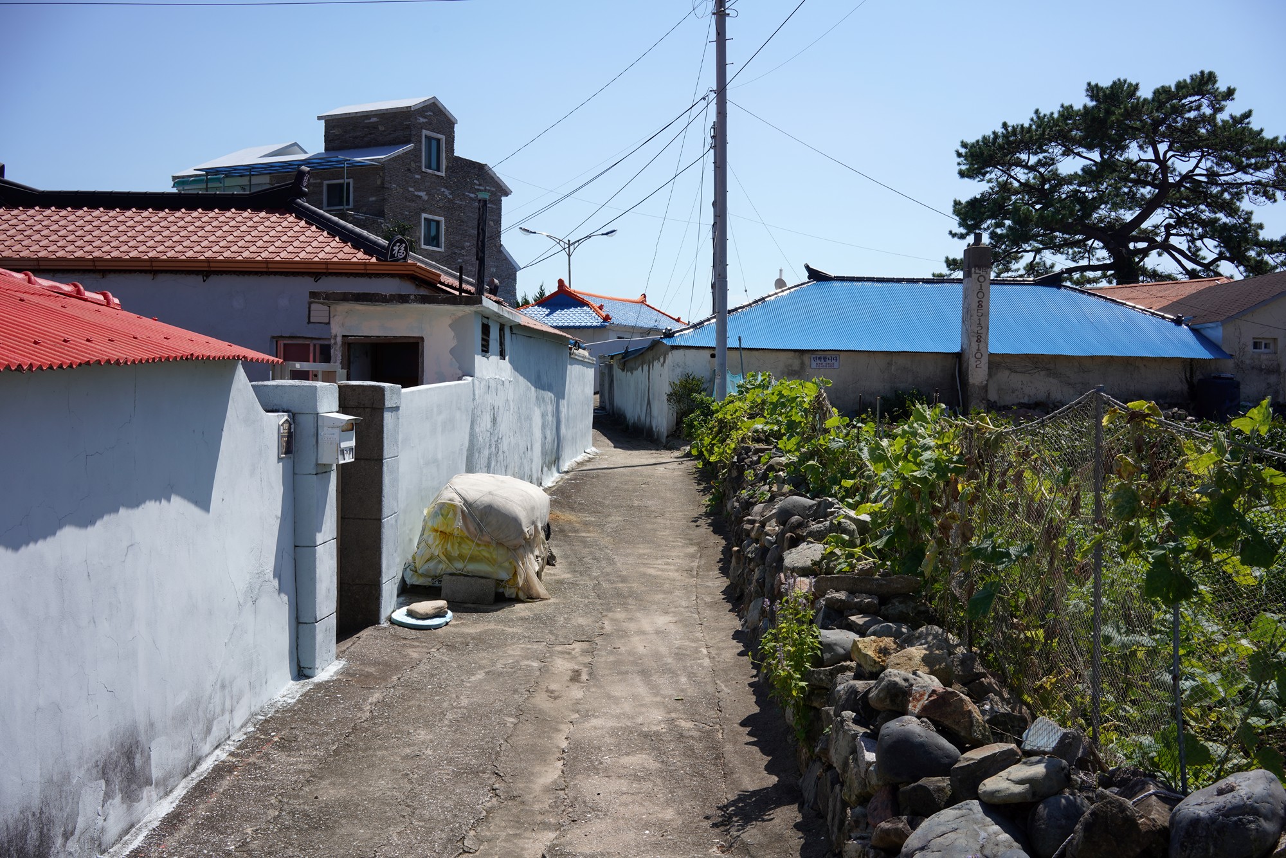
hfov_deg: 54.4
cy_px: 429
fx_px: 1250
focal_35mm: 35
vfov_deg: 37.9
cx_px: 643
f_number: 13
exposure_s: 1/125
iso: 100
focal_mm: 35
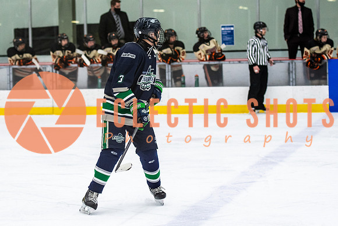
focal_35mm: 146
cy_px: 101
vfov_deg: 9.4
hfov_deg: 14.1
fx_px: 1368
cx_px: 133
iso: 1600
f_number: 2.8
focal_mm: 80
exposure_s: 1/640
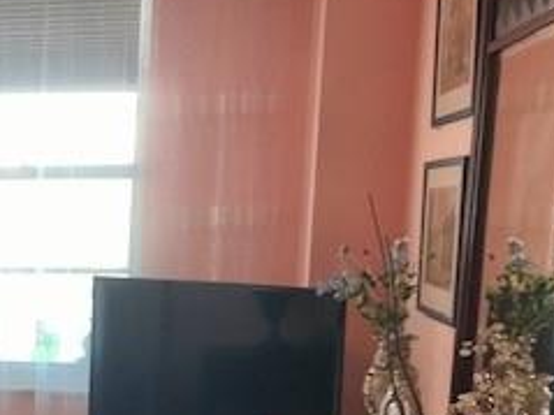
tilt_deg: -6.7
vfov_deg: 19.1
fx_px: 1200
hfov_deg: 23.2
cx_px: -155
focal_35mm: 75
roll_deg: -0.3
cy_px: 410
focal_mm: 3.99
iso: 25
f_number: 1.8
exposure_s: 1/60
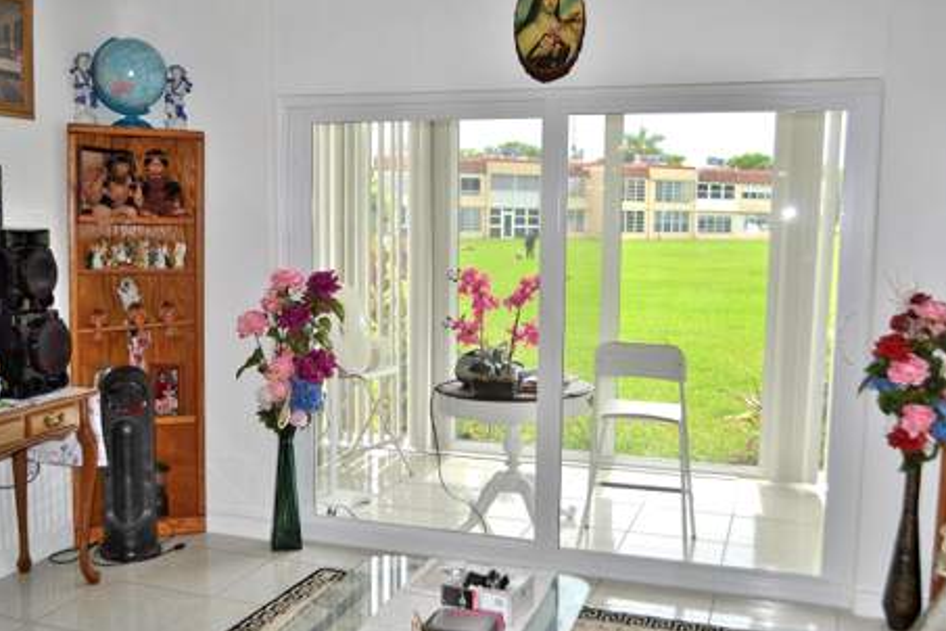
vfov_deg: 37.9
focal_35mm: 35
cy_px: 316
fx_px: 920
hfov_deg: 54.4
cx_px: 478
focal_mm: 22
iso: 100
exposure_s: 1/160
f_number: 4
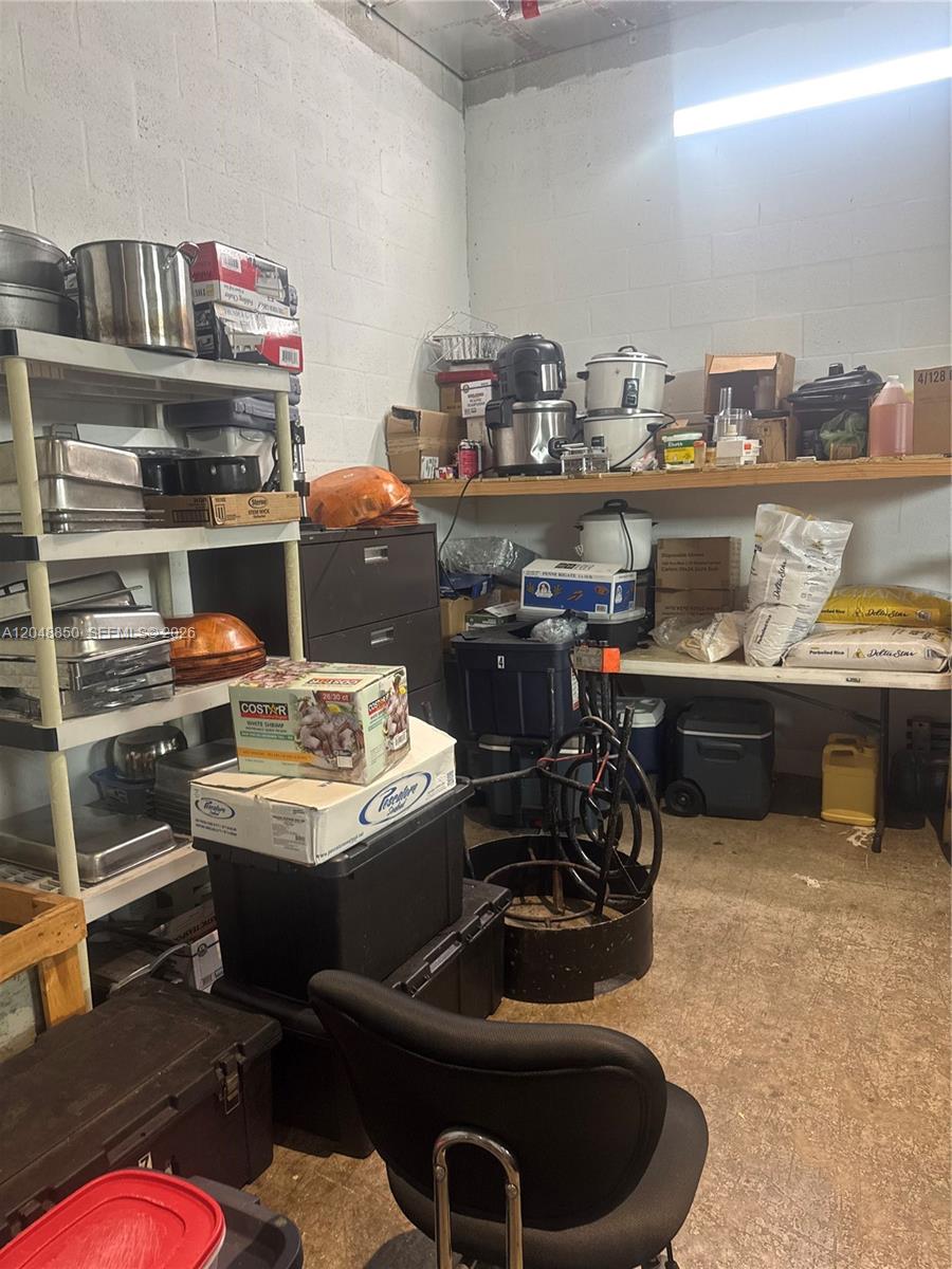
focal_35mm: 24
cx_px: 476
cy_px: 634
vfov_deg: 71.6
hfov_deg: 56.8
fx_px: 880
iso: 250
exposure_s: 1/60
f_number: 1.78
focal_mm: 6.76
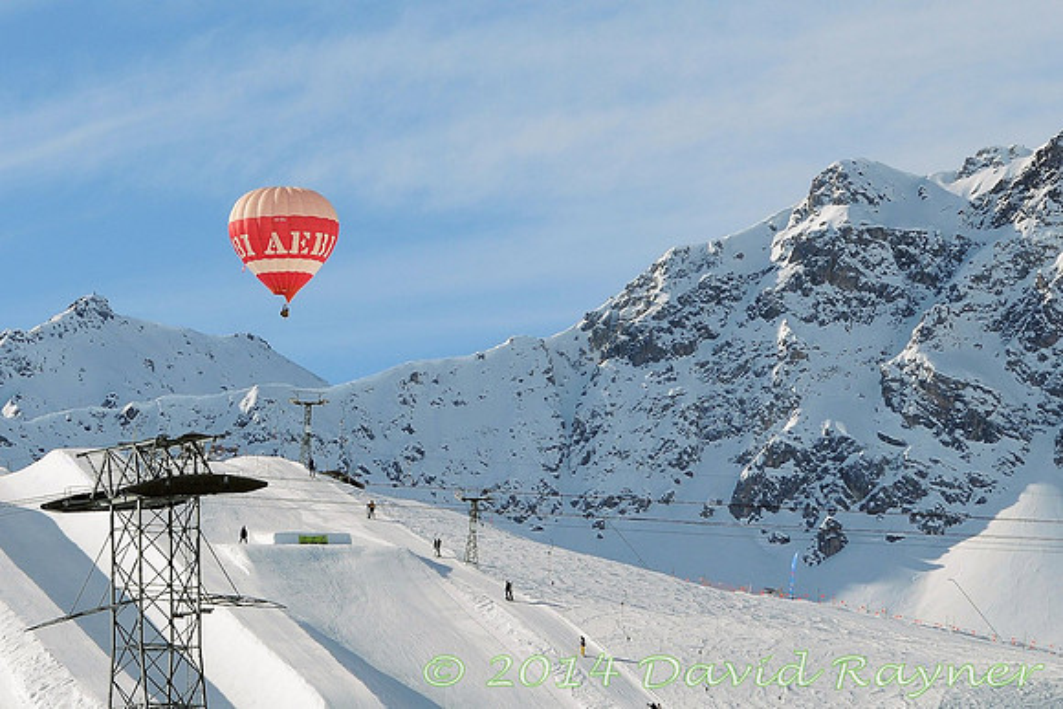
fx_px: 7752
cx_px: 532
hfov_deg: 7.8
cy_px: 354
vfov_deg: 5.2
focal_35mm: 262
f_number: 11
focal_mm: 175
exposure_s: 1/800
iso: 200
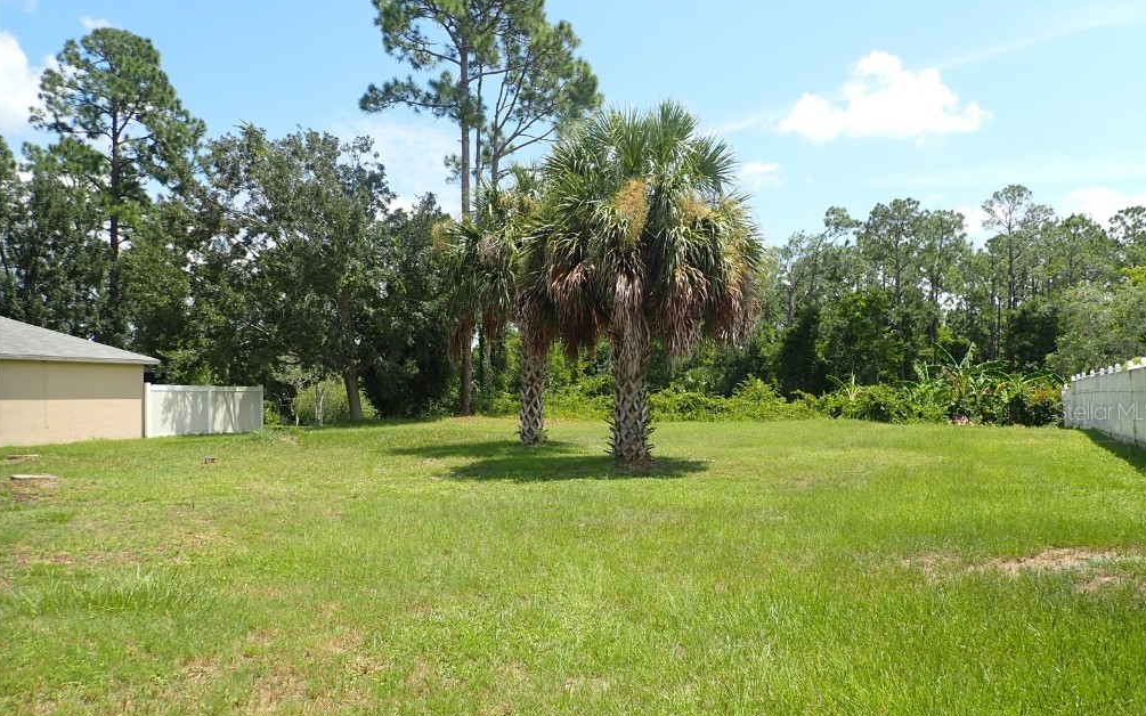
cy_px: 410
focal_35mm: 27
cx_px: 578
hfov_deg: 68.4
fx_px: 843
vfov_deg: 45.9
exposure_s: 1/1000
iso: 100
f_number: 2.8
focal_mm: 4.5
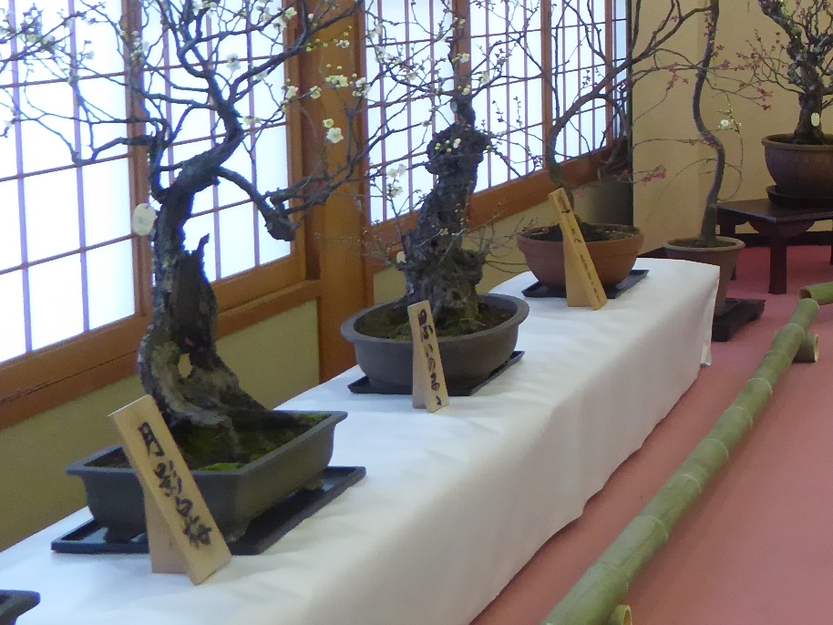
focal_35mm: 70
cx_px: 1117
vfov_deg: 20.9
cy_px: 195
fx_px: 1685
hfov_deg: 24.0
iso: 400
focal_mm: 4.3
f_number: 3.3
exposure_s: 1/60
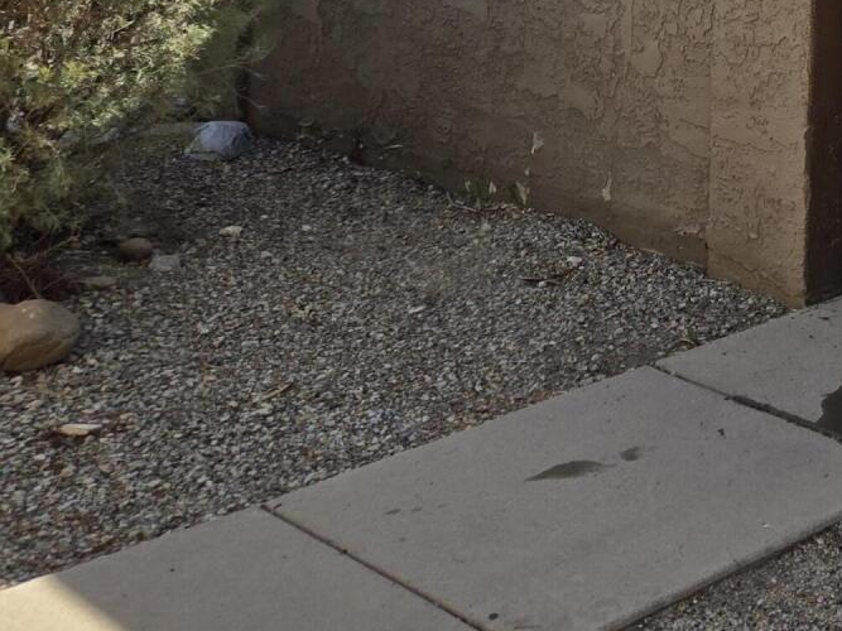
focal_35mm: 69
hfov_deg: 25.9
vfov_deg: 19.5
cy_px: -206
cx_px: 946
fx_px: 1678
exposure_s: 1/1111
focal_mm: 5.4
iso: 25
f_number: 1.8
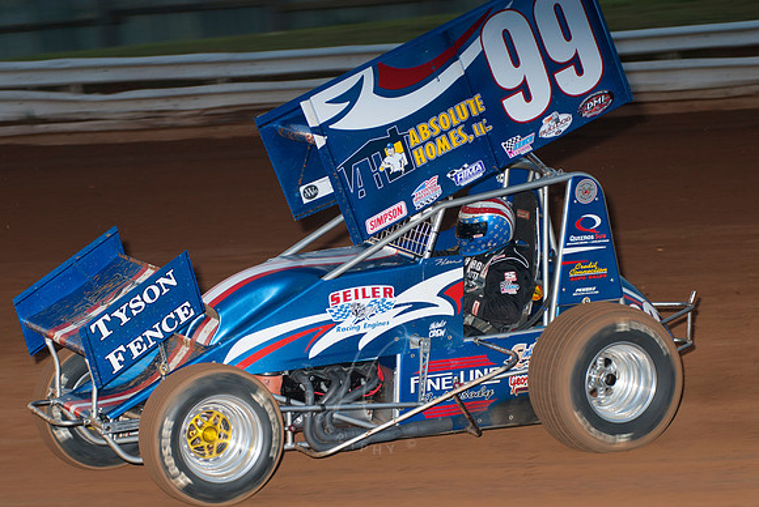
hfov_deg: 17.0
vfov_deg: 11.4
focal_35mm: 120
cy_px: 254
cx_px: 380
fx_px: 2532
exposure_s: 1/400
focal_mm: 80
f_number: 4
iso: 200
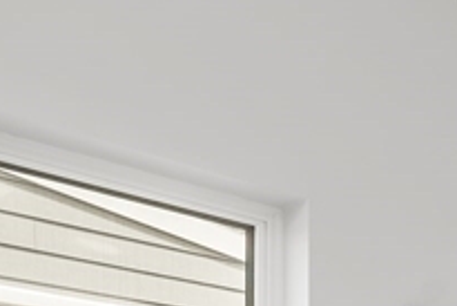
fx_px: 953
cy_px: 553
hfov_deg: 18.2
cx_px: 914
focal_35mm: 75
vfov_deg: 15.6
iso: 250
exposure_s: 1/10
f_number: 9
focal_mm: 15
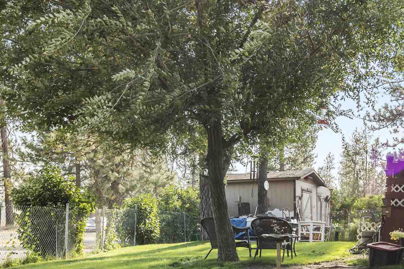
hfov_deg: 35.7
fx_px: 595
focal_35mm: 53
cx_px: 349
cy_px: 228
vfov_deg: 25.0
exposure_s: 1/160
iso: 200
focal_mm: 20
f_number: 7.1
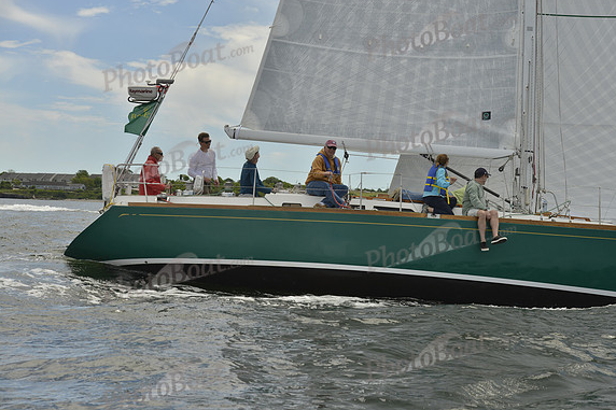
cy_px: 204
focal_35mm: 71
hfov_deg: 28.5
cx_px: 310
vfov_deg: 19.2
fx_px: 1214
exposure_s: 1/1600
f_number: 7.1
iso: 280
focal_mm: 70
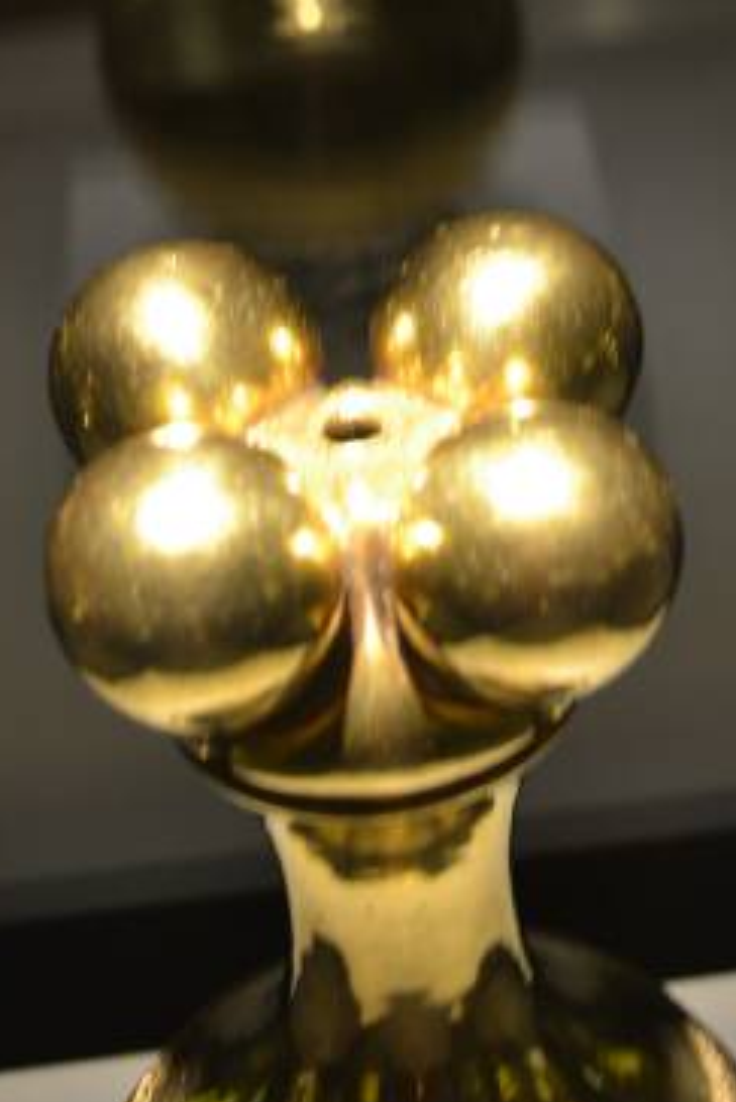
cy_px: -12
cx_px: 435
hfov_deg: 12.2
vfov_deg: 17.8
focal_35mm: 112
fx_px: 3431
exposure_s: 1/6
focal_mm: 34
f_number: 5
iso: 100
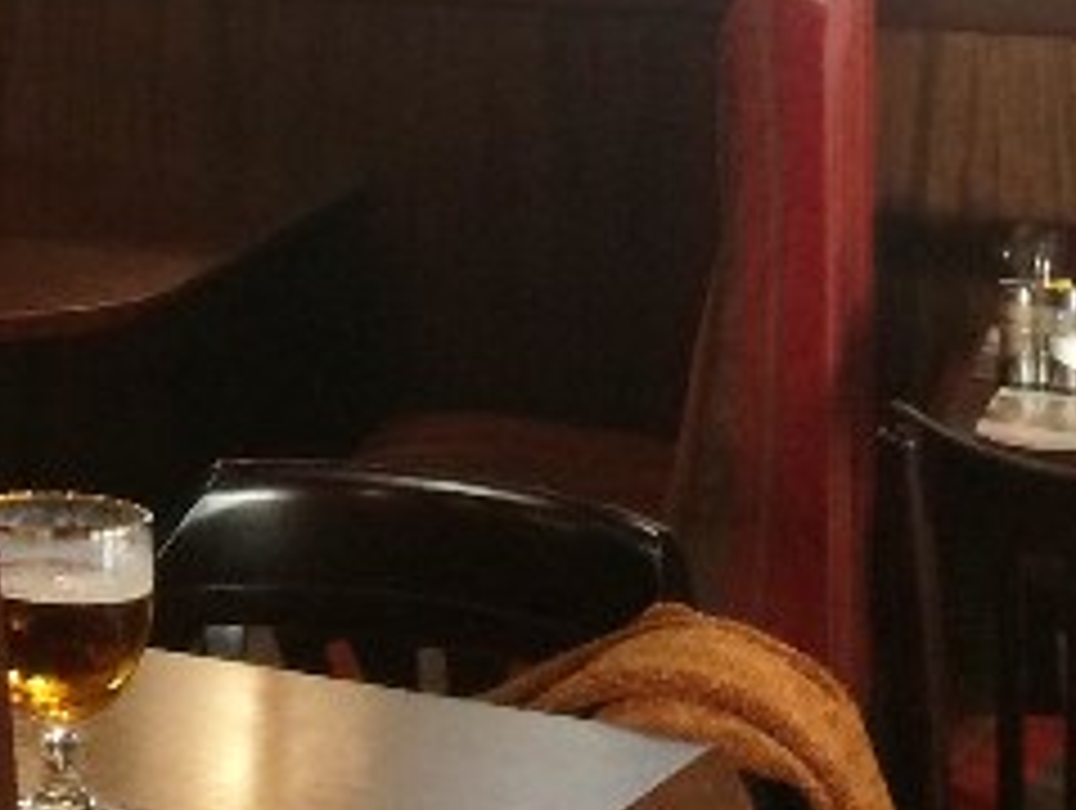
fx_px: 3860
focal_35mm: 124
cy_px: -369
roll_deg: +0.8
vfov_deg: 11.5
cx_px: -621
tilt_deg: -1.1
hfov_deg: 14.6
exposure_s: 1/33
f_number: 2.2
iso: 160
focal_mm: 4.15
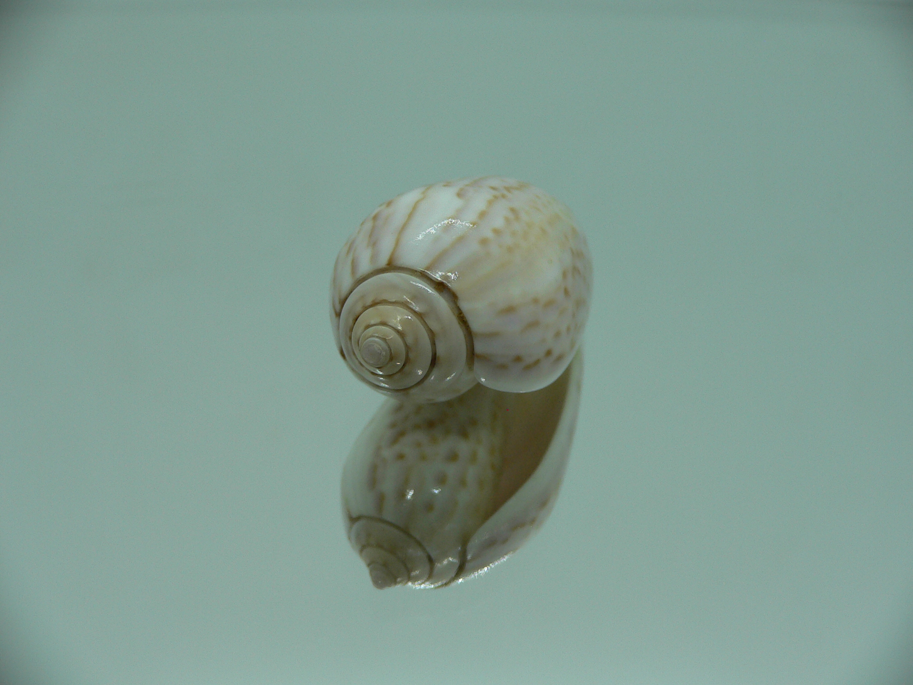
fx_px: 923
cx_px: 456
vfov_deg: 40.7
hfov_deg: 52.6
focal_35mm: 35
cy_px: 342
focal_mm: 4.6
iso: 80
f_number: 2.8
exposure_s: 1/80
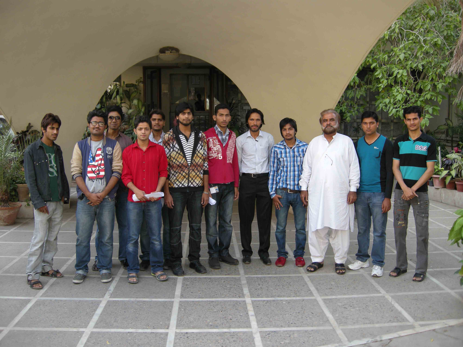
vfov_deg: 40.7
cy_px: 174
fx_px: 468
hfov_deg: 52.6
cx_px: 232
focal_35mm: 35
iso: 64
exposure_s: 1/56
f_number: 3
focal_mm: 7.5
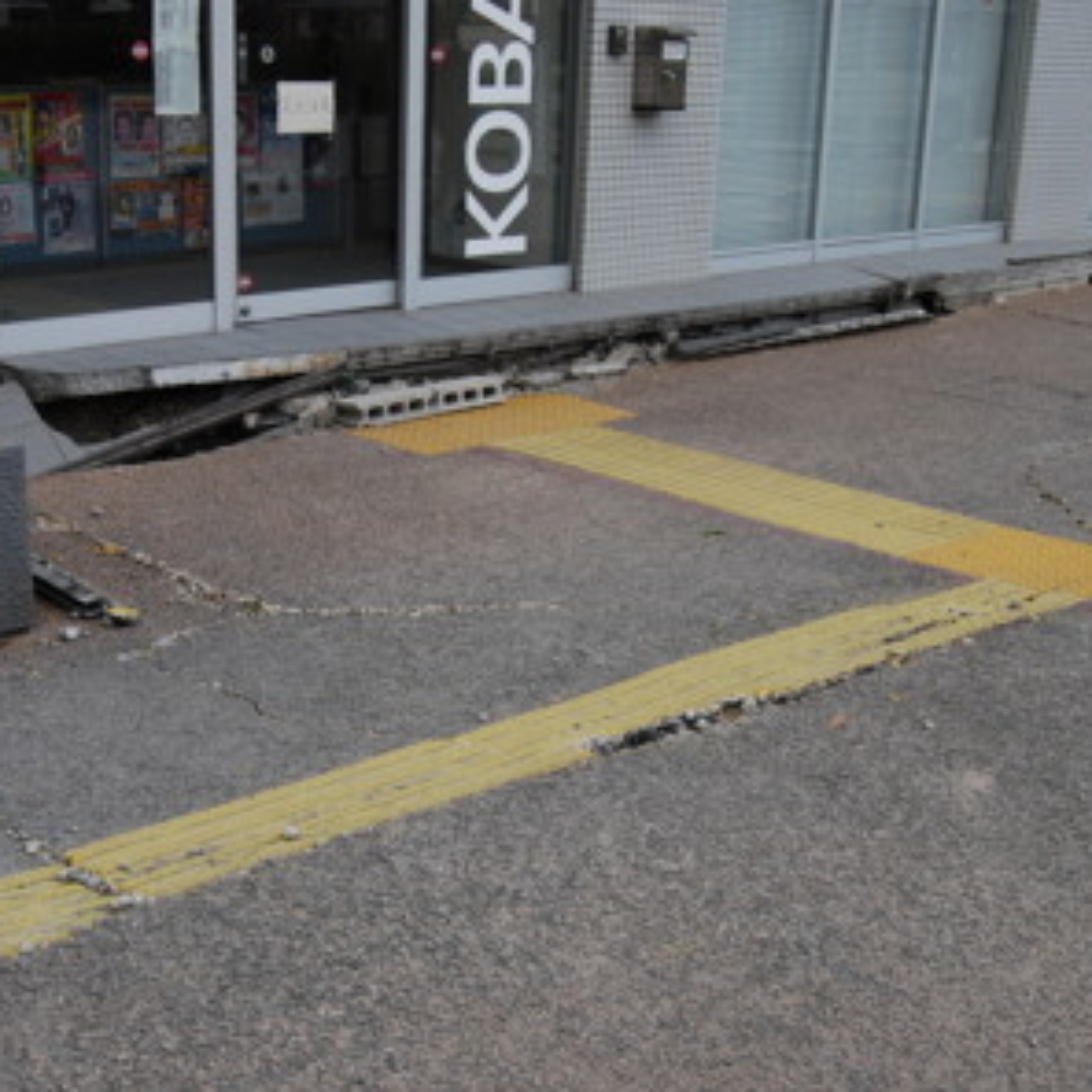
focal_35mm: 45
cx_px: 406
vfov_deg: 37.8
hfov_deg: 37.6
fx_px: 1593
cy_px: 548
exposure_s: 1/125
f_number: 5.6
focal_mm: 23
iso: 125
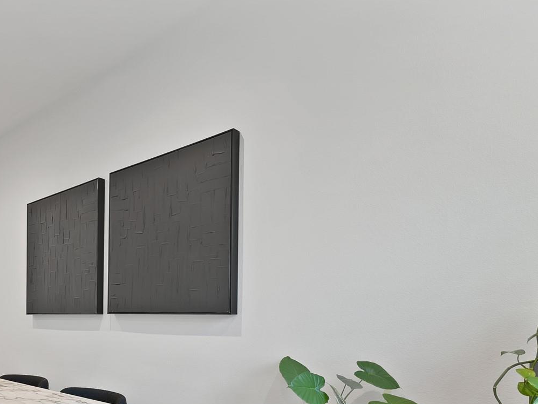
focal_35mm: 27
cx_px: 85
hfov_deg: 58.7
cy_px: 314
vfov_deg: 48.9
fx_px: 420
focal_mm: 14
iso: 640
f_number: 9
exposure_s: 1
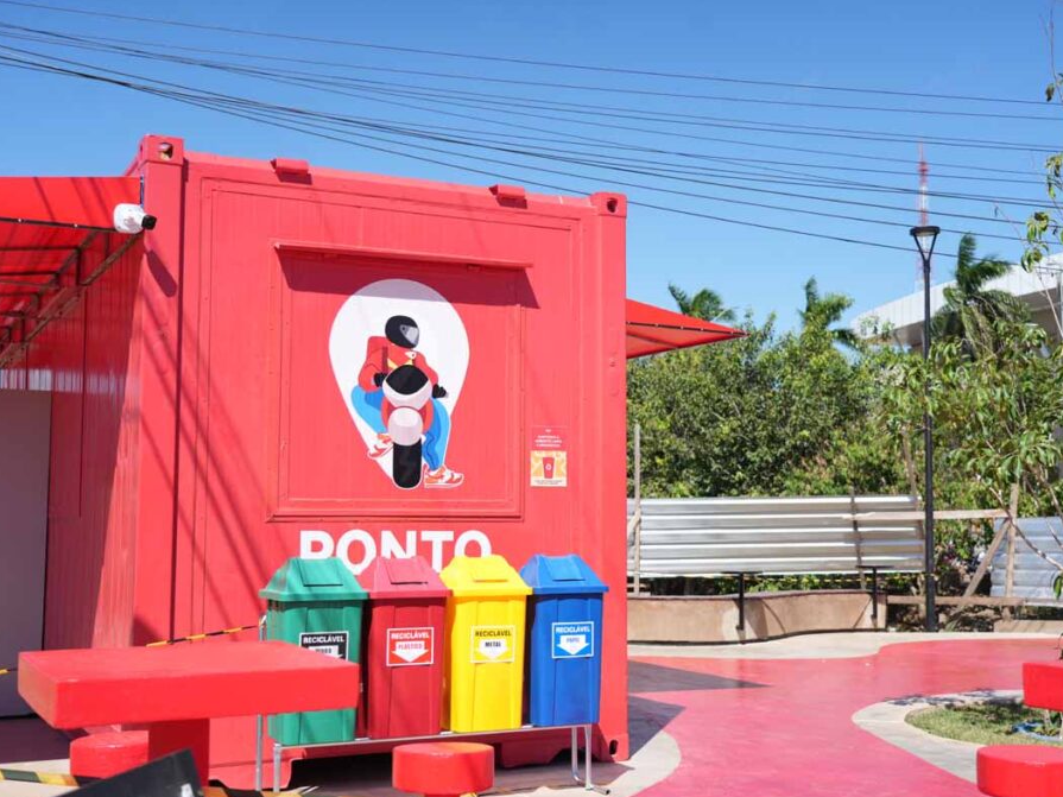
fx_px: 1351
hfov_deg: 42.9
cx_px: 543
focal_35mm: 44
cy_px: 403
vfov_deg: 32.9
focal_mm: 40
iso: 640
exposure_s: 1/6400
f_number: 4
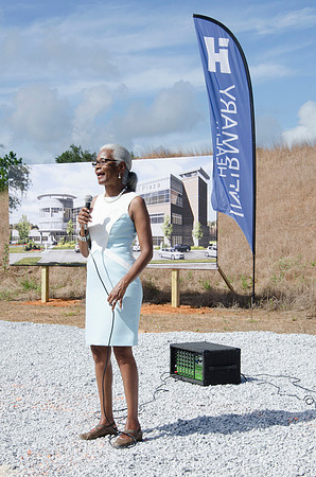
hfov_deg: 18.8
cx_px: 158
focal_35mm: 72
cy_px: 238
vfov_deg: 28.1
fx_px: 952
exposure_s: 1/640
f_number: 13
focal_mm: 48
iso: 320
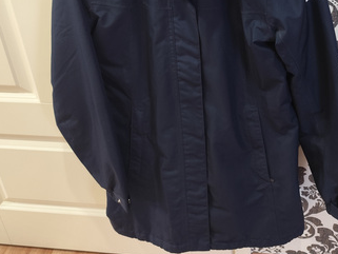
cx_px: 204
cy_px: 46
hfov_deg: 43.6
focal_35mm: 43
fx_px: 420
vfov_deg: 32.6
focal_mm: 6.19
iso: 800
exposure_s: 1/33.3
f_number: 1.65
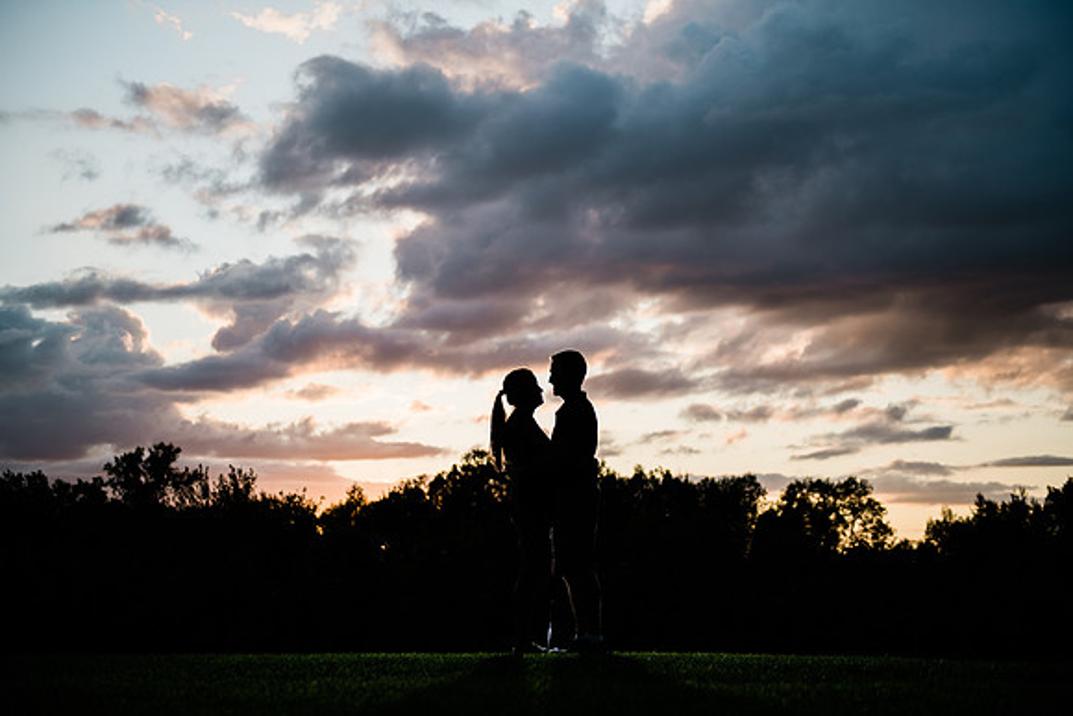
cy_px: 358
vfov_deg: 24.6
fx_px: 1640
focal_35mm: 55
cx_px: 536
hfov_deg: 36.2
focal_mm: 55
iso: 100
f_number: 2.8
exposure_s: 1/1000
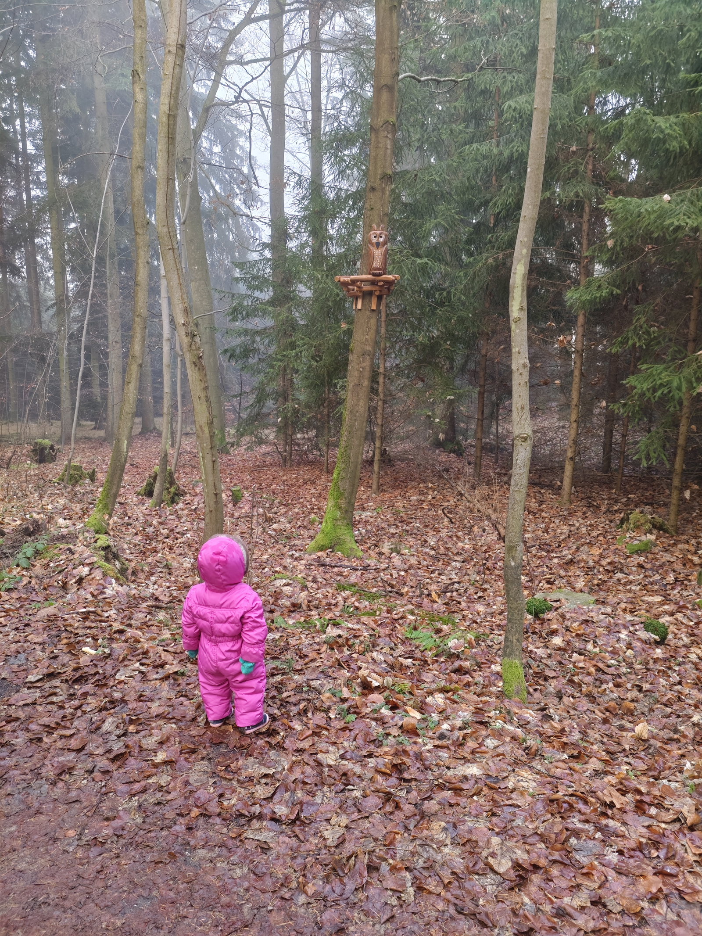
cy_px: 468
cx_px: 351
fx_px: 703
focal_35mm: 26
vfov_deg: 67.3
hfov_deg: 53.1
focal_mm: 4.94
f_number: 1.59
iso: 125
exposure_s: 1/100
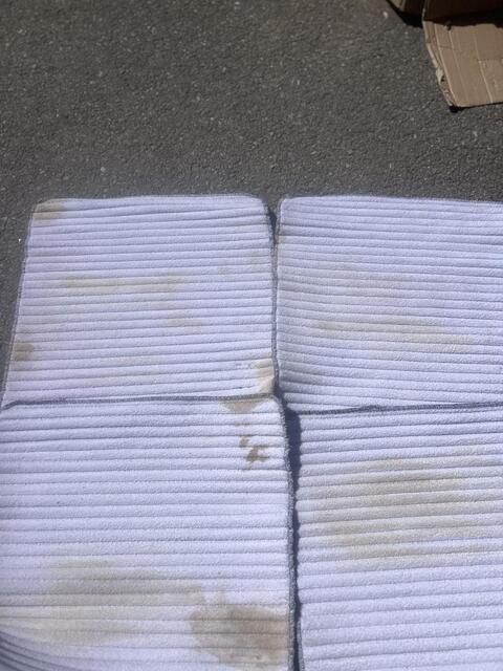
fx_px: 504
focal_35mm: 26
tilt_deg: -65.8
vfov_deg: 67.3
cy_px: 336
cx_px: 252
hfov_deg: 53.1
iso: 40
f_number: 1.5
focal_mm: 5.7
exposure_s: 1/16393
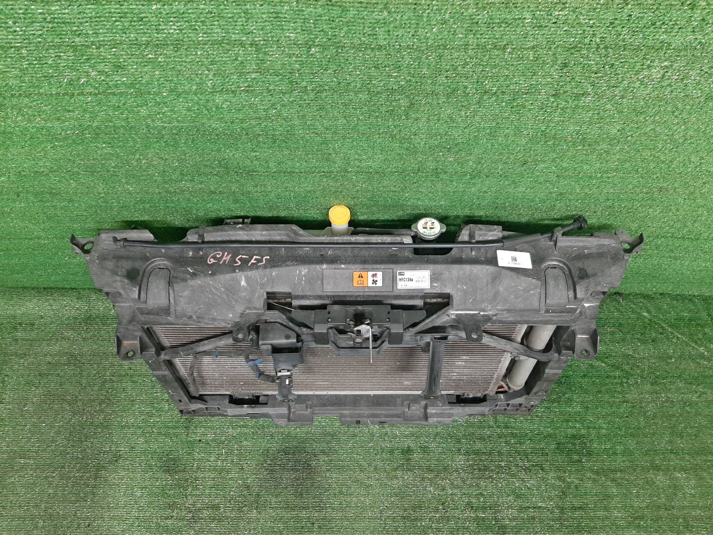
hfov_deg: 67.3
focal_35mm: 26
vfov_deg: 53.1
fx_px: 536
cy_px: 268
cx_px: 356
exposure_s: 1/50
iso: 169
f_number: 1.7
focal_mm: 3.93
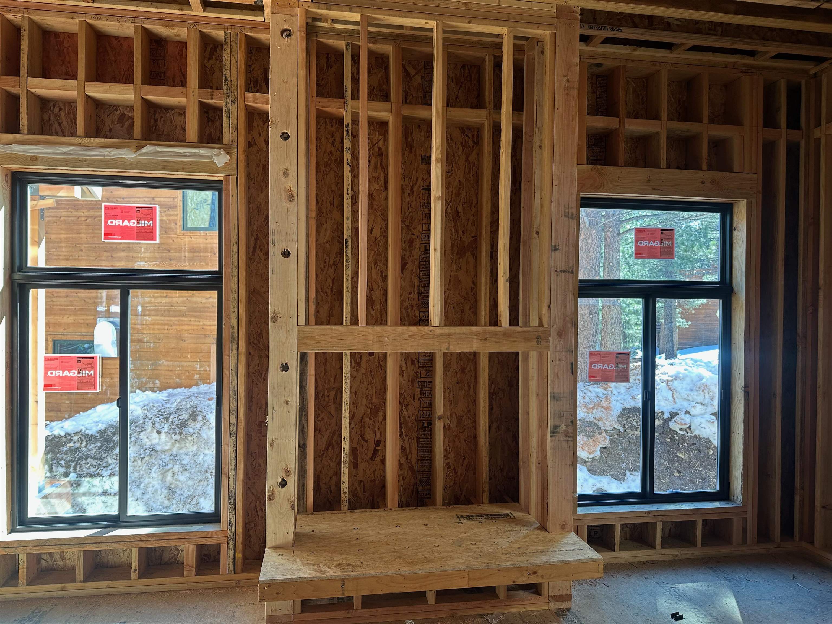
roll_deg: -1.3
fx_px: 577
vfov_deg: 56.8
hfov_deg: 71.6
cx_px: 416
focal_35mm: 24
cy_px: 312
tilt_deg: +1.0
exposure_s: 1/121
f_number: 1.78
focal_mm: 6.86
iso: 80
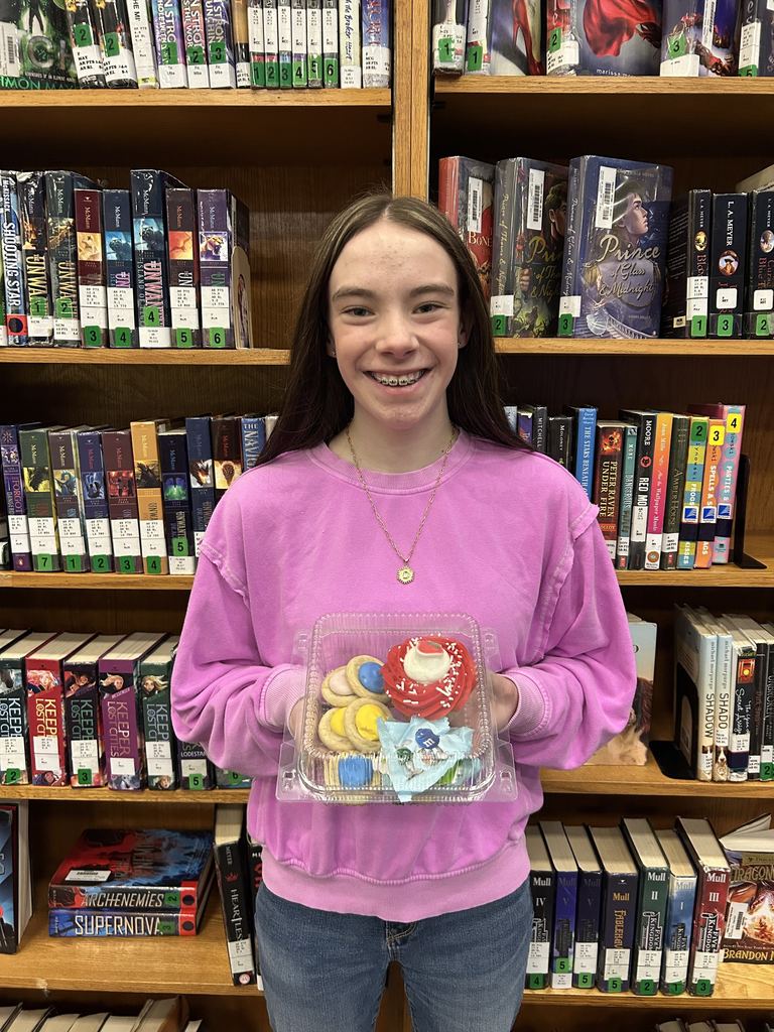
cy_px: 516
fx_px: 775
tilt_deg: -10.6
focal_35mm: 26
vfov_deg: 67.3
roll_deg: -0.5
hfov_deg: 53.1
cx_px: 387
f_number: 1.5
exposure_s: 1/60
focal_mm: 5.7
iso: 320
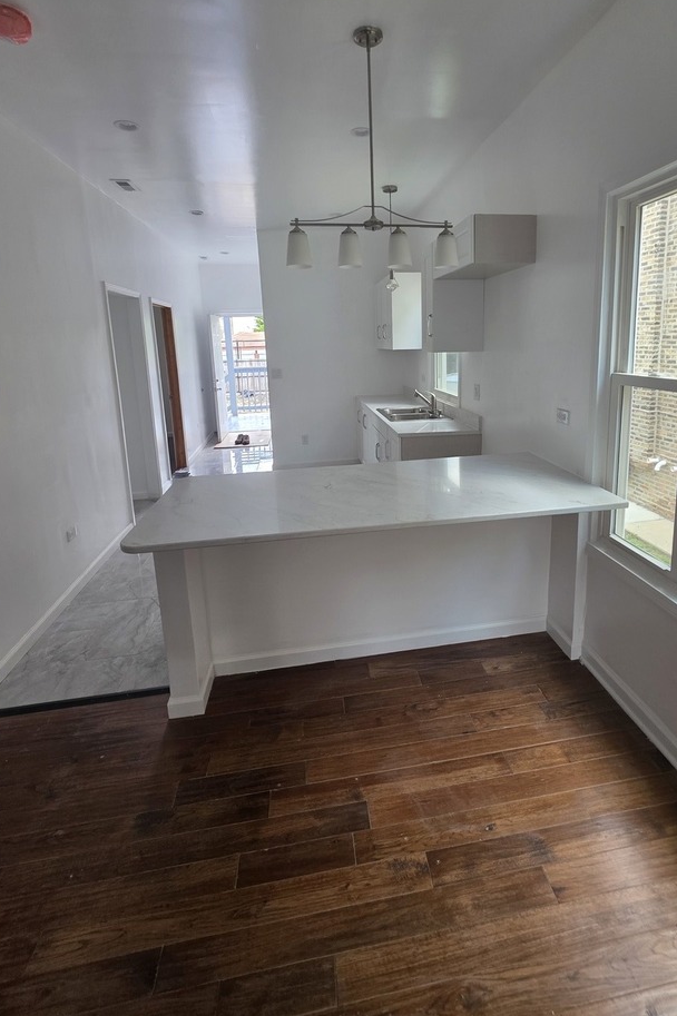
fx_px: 452
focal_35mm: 16
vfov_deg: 95.9
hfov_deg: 73.4
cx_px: 381
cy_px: 426
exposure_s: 1/120
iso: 125
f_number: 1.9
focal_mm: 2.2
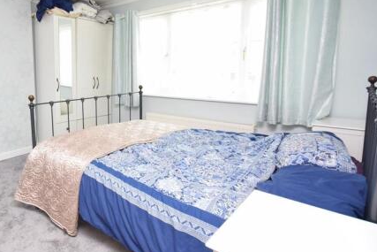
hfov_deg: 71.8
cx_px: 103
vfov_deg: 54.8
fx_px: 241
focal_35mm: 23
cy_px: 104
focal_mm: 10
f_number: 5.6
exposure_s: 1/125
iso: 400
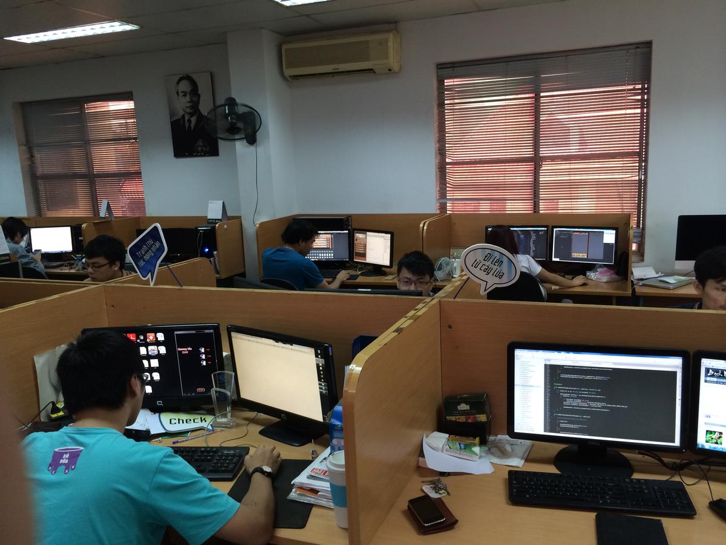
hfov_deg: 60.0
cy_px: 272
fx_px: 629
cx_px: 363
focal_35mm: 30
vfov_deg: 46.8
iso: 125
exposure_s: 1/33
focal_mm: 4.12
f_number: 2.2
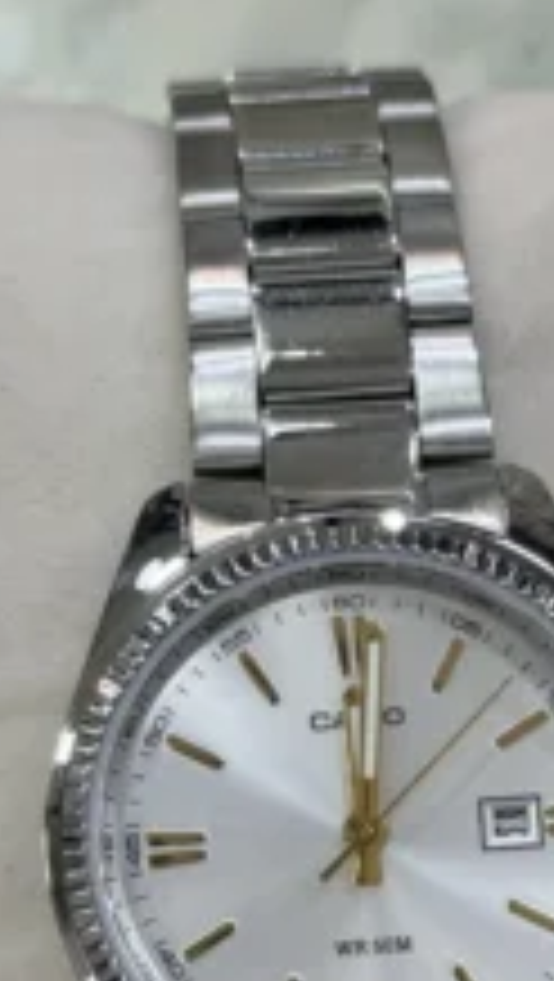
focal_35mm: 96
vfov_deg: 22.0
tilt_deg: -65.0
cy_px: 752
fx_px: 2501
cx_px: 333
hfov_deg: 12.6
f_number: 1.78
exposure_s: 1/596
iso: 80
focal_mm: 6.76
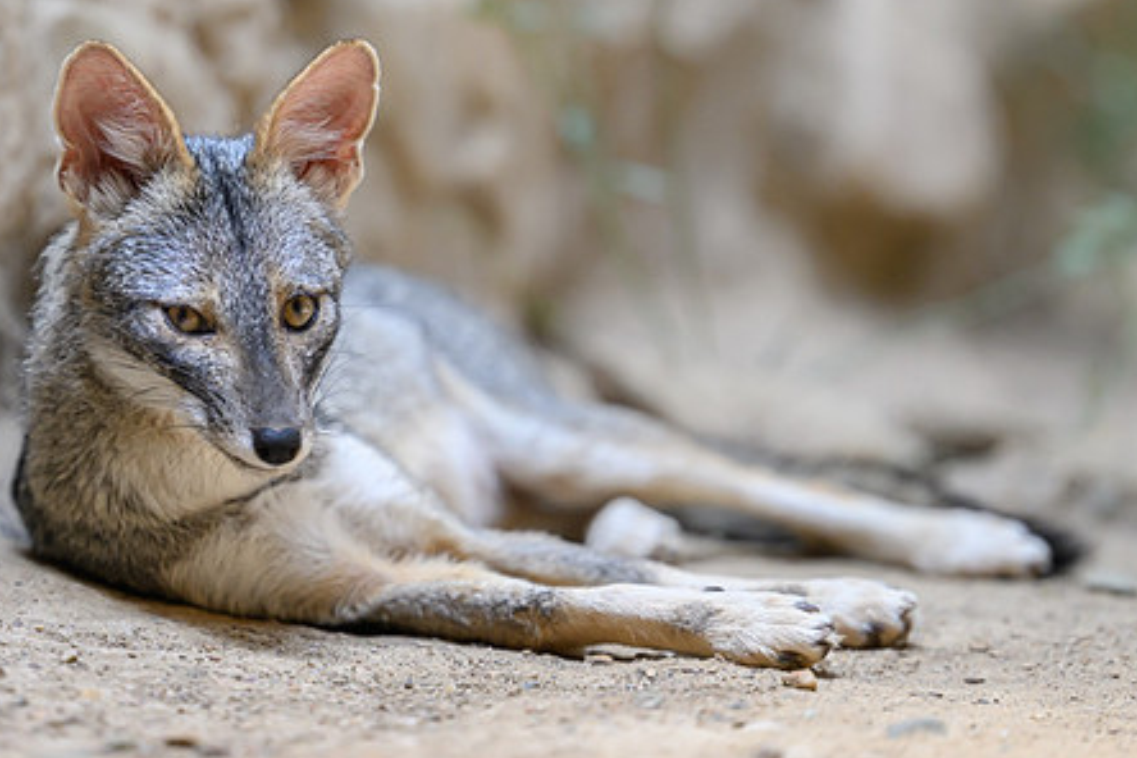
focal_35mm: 606
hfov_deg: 3.4
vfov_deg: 2.3
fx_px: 19138
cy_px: 259
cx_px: 360
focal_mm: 400
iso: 1250
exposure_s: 1/800
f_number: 2.8
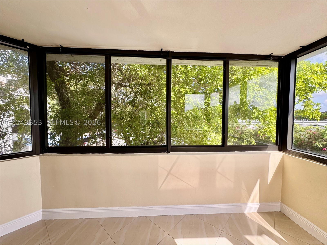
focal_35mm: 14
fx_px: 132
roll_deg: -0.4
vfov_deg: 85.7
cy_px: 122
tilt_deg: -1.9
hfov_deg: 102.1
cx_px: 164
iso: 40
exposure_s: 1/197
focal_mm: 2.22
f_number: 2.2
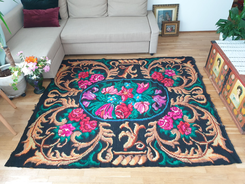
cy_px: 92
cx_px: 122
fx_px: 184
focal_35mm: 26
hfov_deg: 67.3
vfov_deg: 53.1
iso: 250
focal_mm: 4.3
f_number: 2.4
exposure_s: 1/25
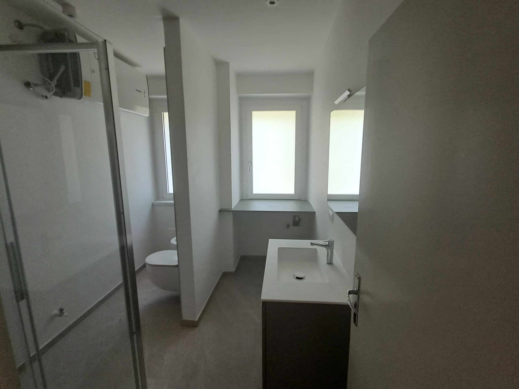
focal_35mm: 16
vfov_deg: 78.1
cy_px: 194
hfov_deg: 94.5
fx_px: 240
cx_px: 260
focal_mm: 1.64
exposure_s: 1/50
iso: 100
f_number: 2.2
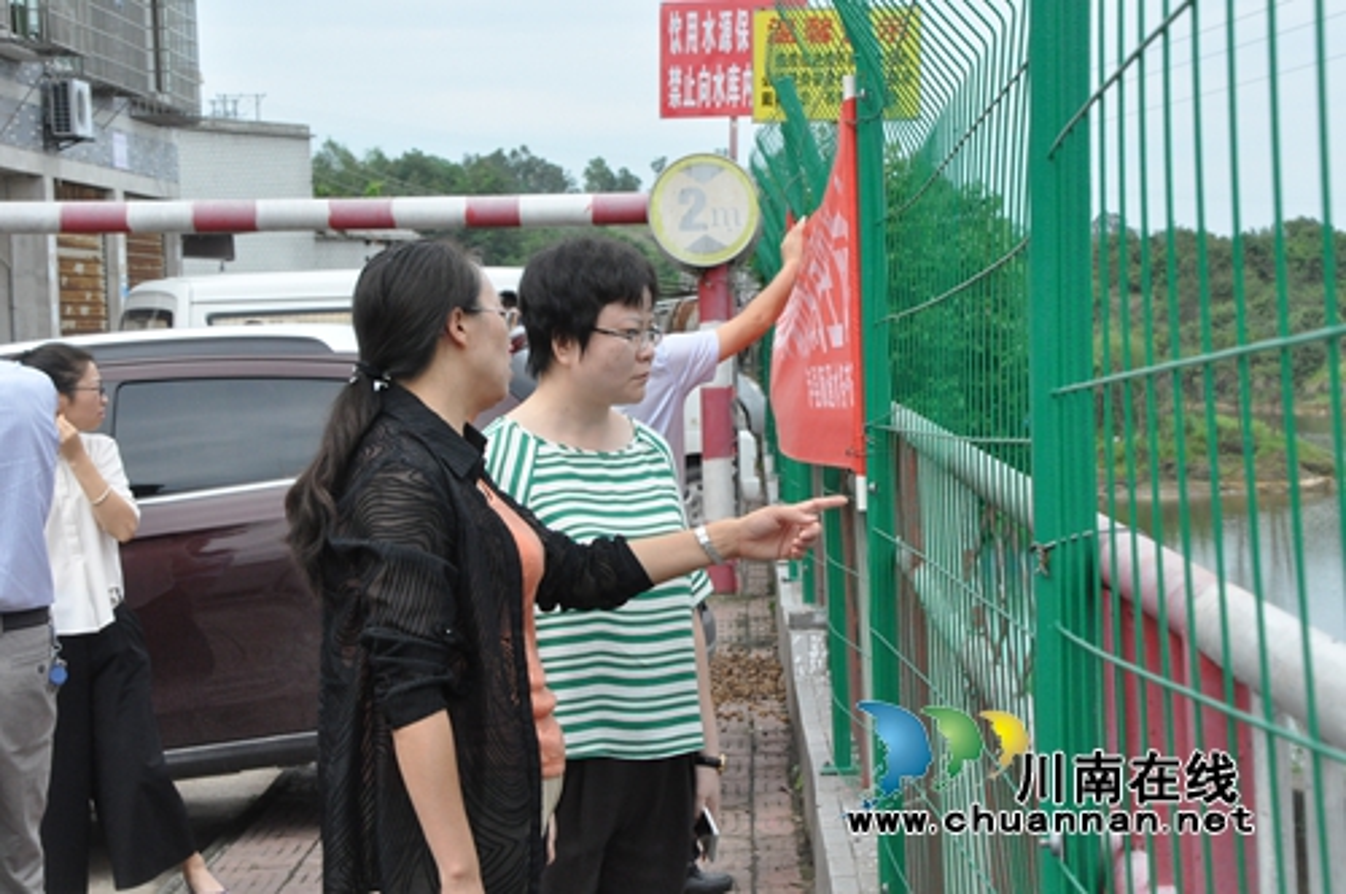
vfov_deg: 17.4
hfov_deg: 26.0
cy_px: 447
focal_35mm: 78
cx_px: 673
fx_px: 2913
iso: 1600
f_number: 13
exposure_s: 1/640
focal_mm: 52
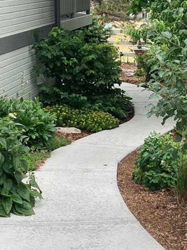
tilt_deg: -11.3
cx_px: 175
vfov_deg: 26.3
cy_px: 101
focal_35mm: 74
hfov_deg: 19.5
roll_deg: -2.4
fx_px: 533
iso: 20
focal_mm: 3.99
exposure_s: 1/251
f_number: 1.8
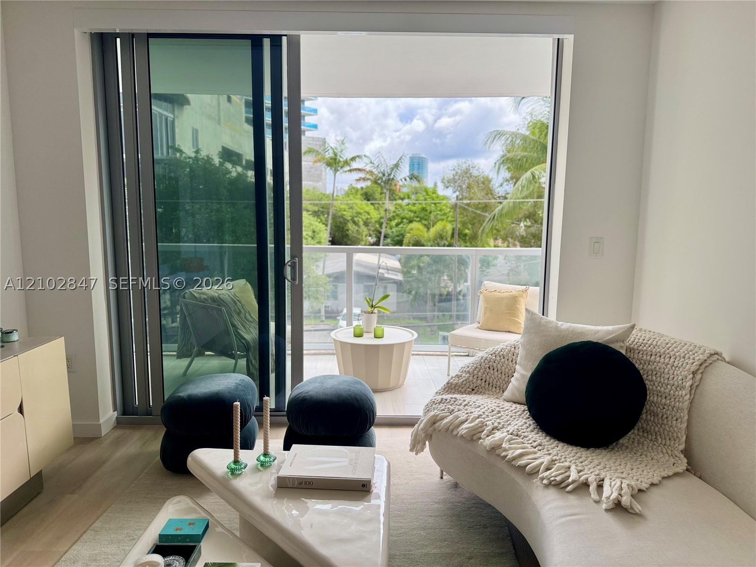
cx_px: 378
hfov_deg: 71.6
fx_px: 524
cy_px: 284
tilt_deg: -7.5
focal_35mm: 24
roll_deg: -0.3
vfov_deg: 56.8
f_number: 1.78
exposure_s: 1/1131
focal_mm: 6.76
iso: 80
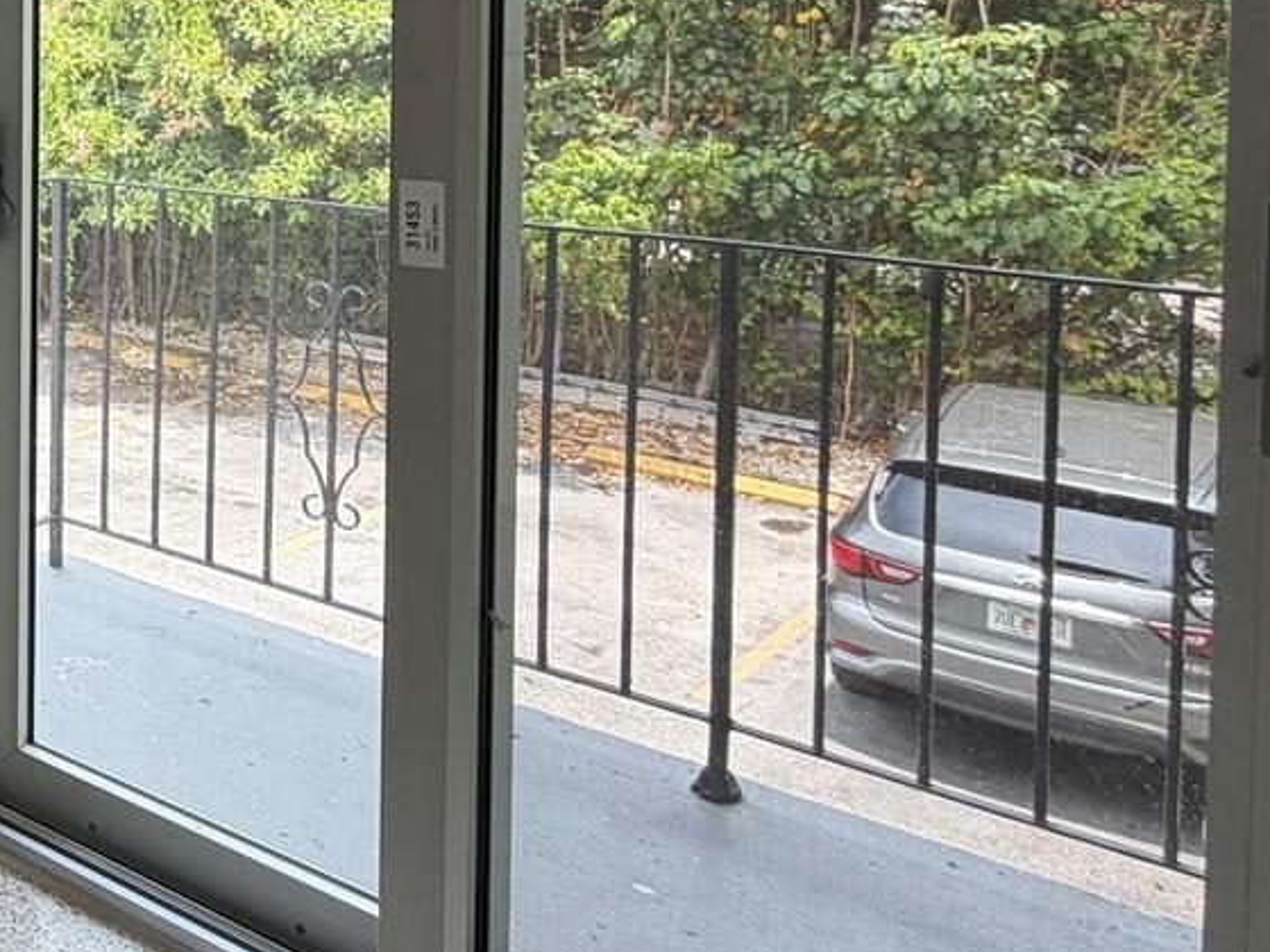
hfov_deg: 34.1
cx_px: -365
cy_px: 59
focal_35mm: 40
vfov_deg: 33.6
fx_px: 1468
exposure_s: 1/138
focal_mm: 2.22
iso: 40
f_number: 2.2
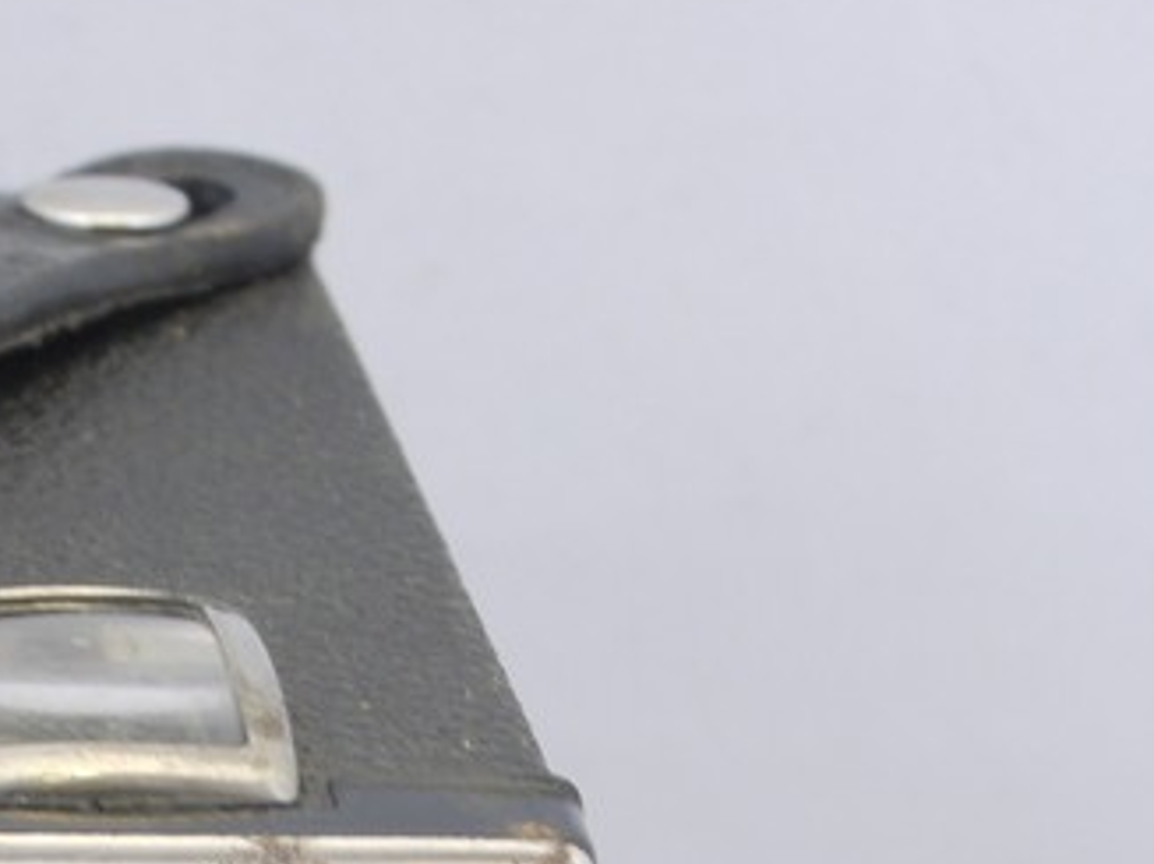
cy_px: 1478
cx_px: -184
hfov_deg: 9.9
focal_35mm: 198
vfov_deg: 7.3
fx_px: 6598
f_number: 8
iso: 400
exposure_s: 1/4
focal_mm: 27
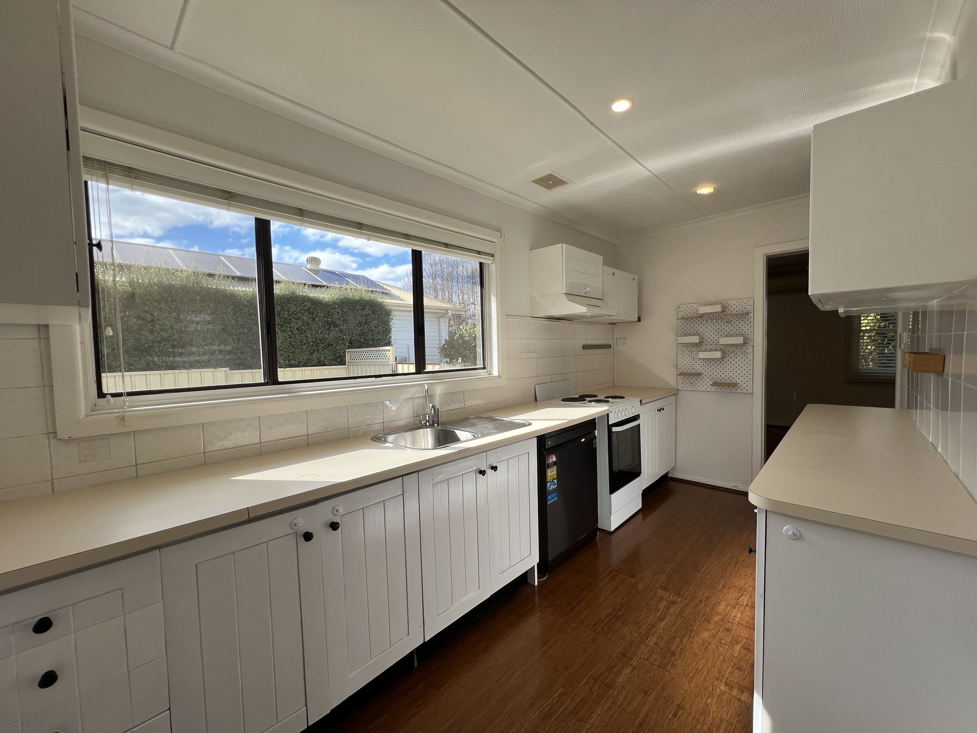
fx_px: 367
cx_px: 488
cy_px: 366
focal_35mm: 13
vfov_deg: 89.9
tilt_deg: -3.0
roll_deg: +1.6
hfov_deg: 106.2
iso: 32
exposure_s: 1/367
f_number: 1.8
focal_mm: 1.57
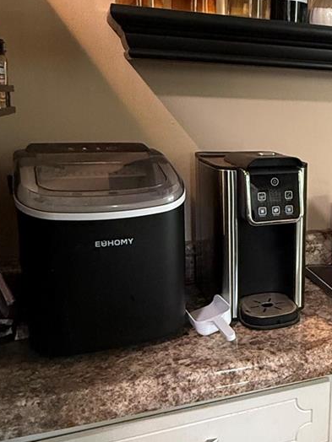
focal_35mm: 41
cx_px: 325
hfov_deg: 32.6
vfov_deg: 45.8
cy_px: 220
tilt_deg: -10.9
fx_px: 524
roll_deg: -2.0
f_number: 2.2
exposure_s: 1/60
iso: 400
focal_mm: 2.22
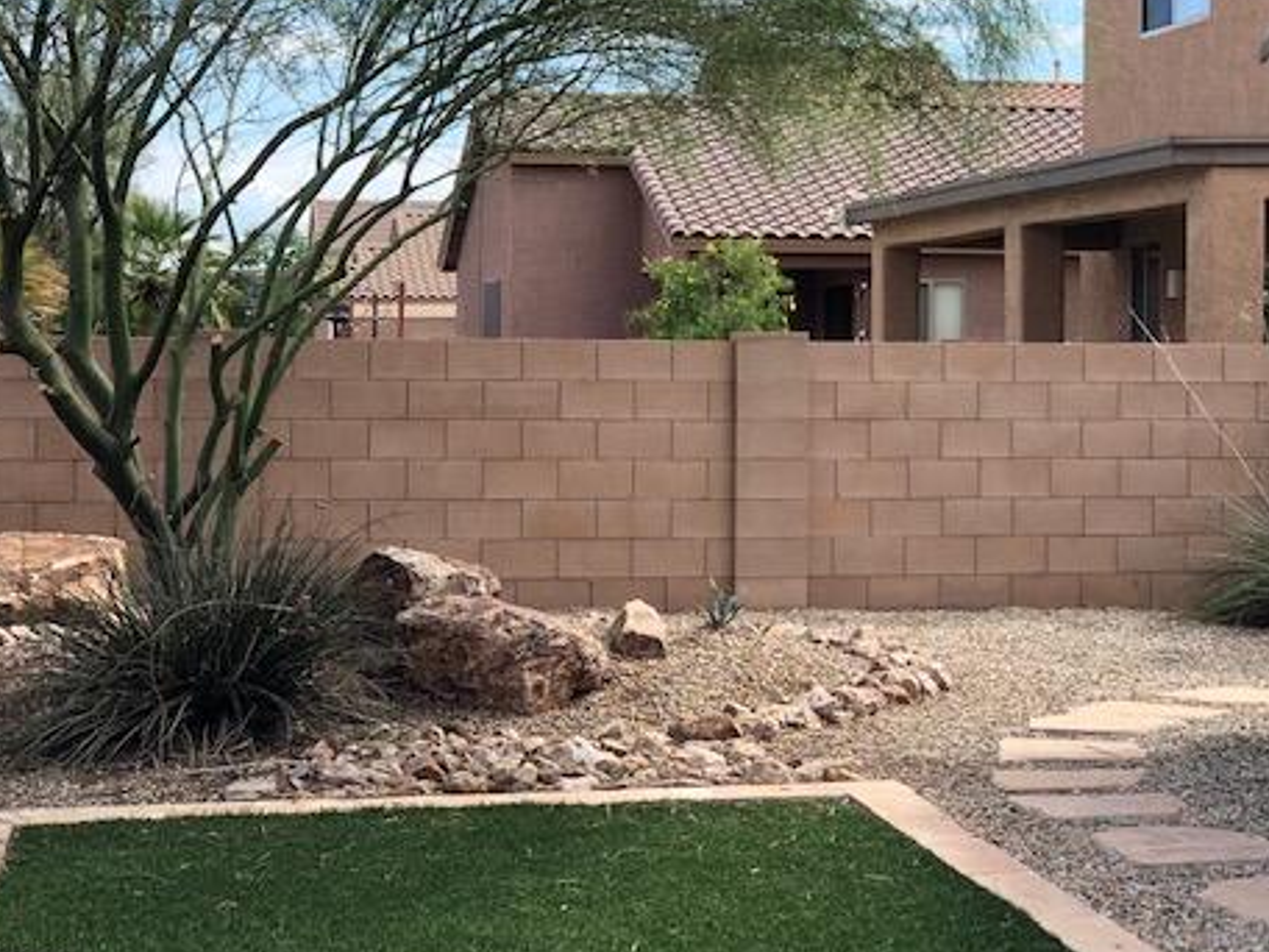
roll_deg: +0.9
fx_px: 2676
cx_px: 693
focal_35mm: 73
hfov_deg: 26.7
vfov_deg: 20.1
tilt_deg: -0.4
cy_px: 359
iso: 16
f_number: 2.4
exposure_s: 1/289
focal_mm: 6
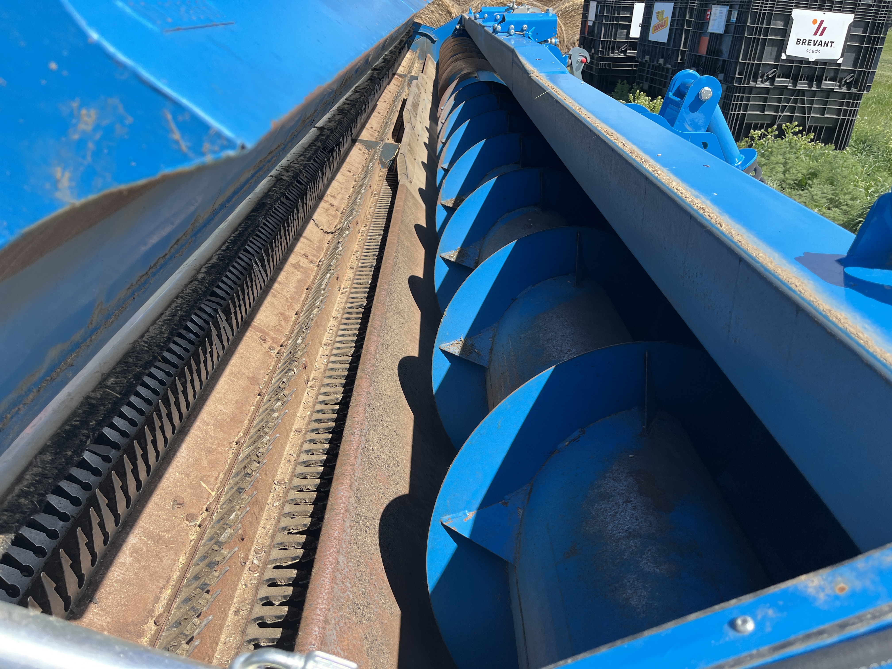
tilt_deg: -27.5
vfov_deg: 53.1
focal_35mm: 26
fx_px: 670
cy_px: 334
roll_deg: -4.4
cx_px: 446
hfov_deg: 67.3
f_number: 1.6
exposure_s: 1/1477
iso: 50
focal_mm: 5.1
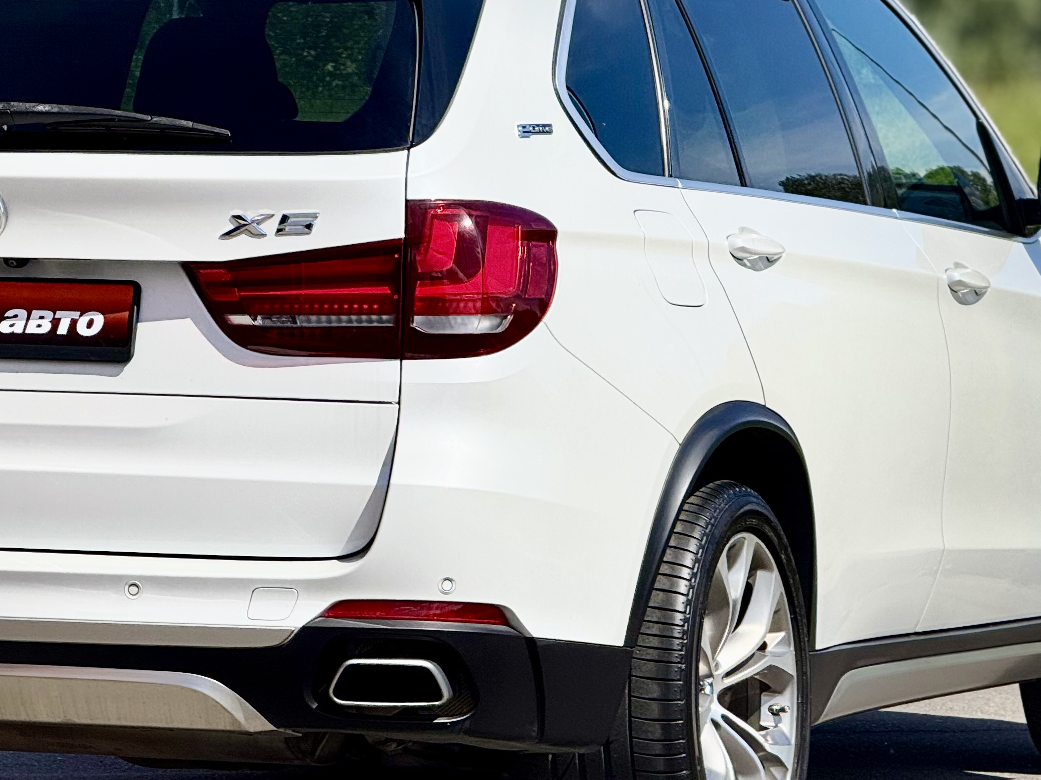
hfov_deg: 8.6
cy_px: 362
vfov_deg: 6.5
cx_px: 396
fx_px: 6917
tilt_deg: -1.6
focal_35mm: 230
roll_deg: +0.6
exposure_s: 1/2358
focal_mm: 15.66
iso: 50
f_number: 2.8
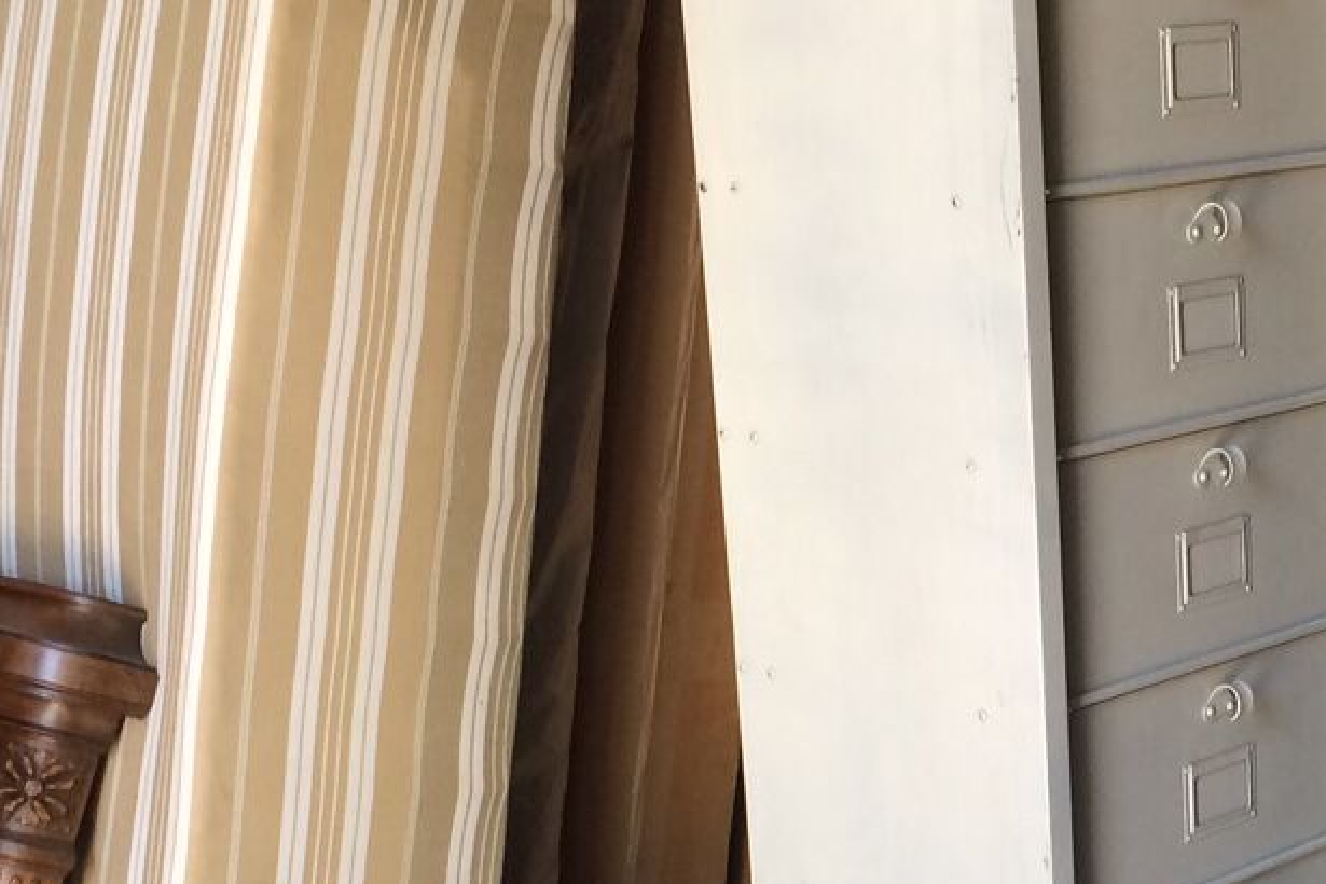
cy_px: 785
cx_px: 1276
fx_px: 2946
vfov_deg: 16.8
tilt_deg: -16.4
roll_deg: +2.4
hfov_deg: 24.4
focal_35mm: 80
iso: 32
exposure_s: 1/30
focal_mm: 4.15
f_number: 2.2
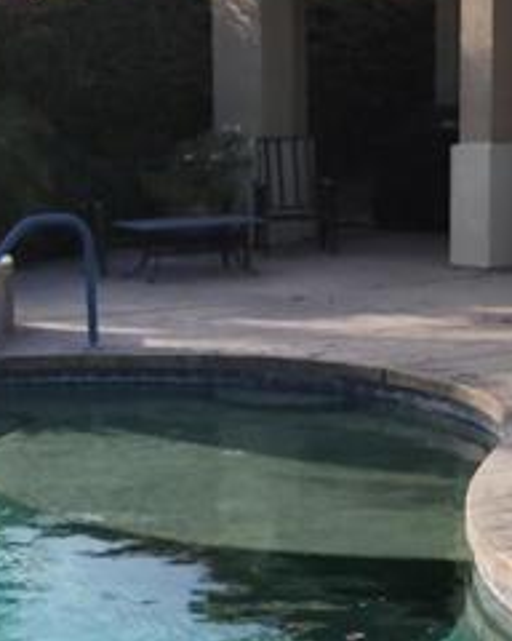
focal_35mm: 100
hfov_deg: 15.4
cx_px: 176
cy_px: 518
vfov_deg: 19.0
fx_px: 1894
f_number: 1.8
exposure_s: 1/713
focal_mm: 6.7
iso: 16
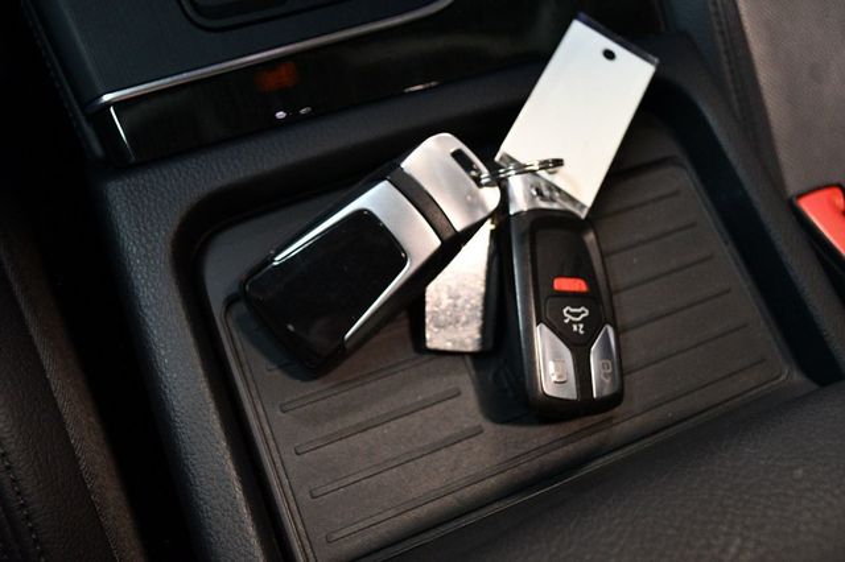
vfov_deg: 39.9
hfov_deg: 57.2
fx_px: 774
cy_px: 281
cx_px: 422
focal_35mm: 33
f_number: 3.8
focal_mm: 22
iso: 3600
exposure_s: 1/60
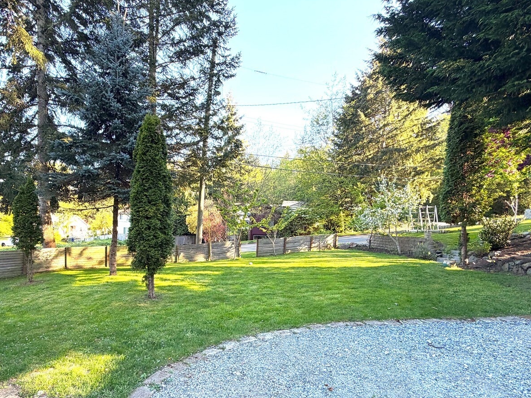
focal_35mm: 19
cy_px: 250
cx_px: 229
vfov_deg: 67.6
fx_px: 291
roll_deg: -2.4
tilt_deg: -4.8
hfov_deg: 84.2
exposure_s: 1/136
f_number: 2.2
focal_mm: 2.22
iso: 64
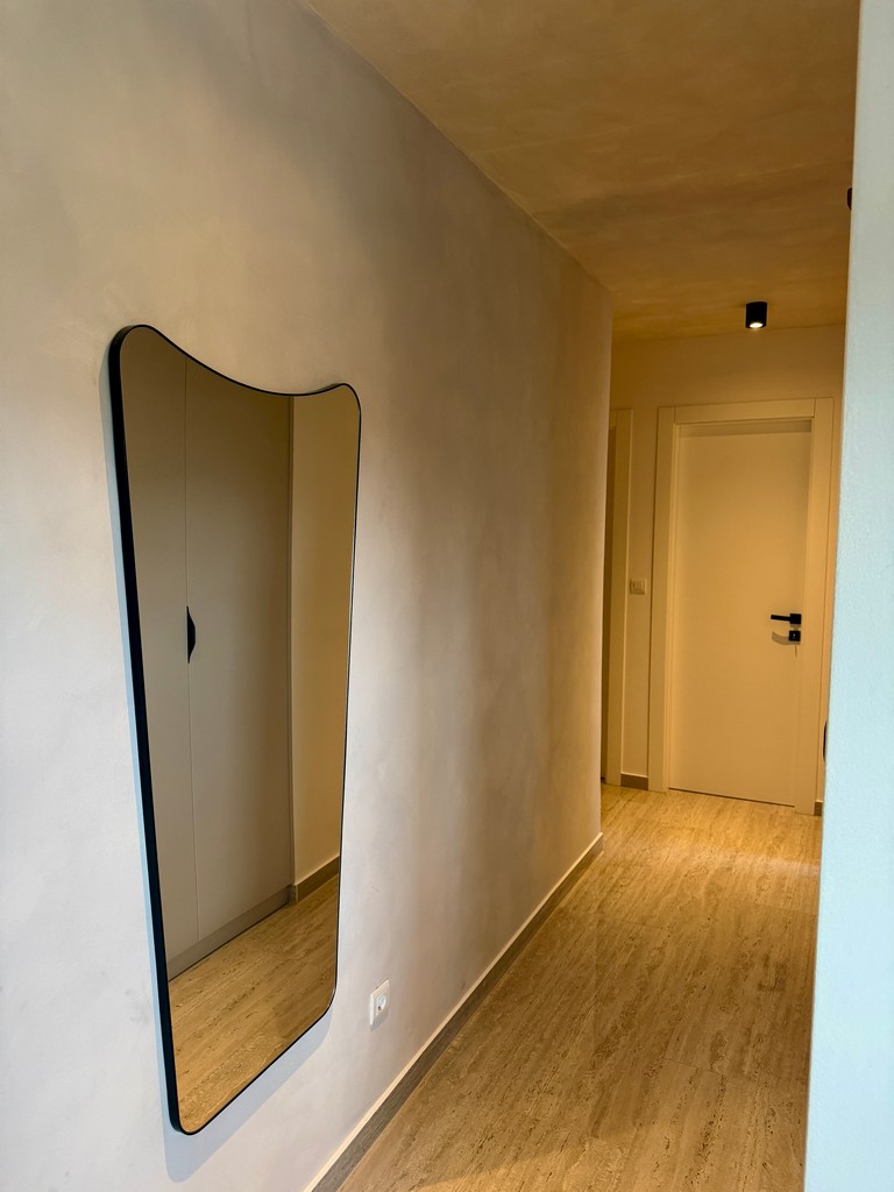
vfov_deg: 71.6
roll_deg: -0.5
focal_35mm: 24
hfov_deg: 56.8
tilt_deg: -6.0
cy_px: 596
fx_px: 826
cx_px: 447
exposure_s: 1/76
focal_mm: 6.76
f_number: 1.78
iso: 200
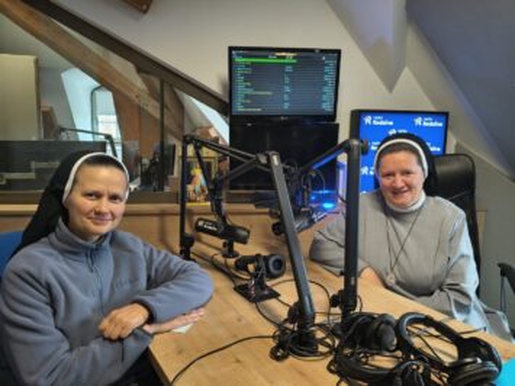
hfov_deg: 67.3
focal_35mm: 26
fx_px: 387
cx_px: 258
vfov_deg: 53.0
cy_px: 193
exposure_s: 1/50
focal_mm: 4.81
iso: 885
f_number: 1.8
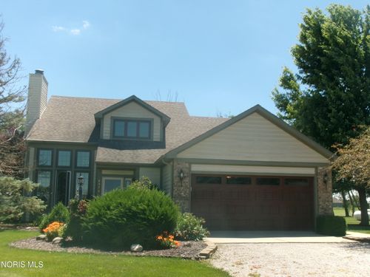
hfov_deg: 43.9
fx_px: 460
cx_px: 185
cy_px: 138
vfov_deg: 33.6
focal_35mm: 43
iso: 100
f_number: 12.5
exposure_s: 1/70
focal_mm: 7.8
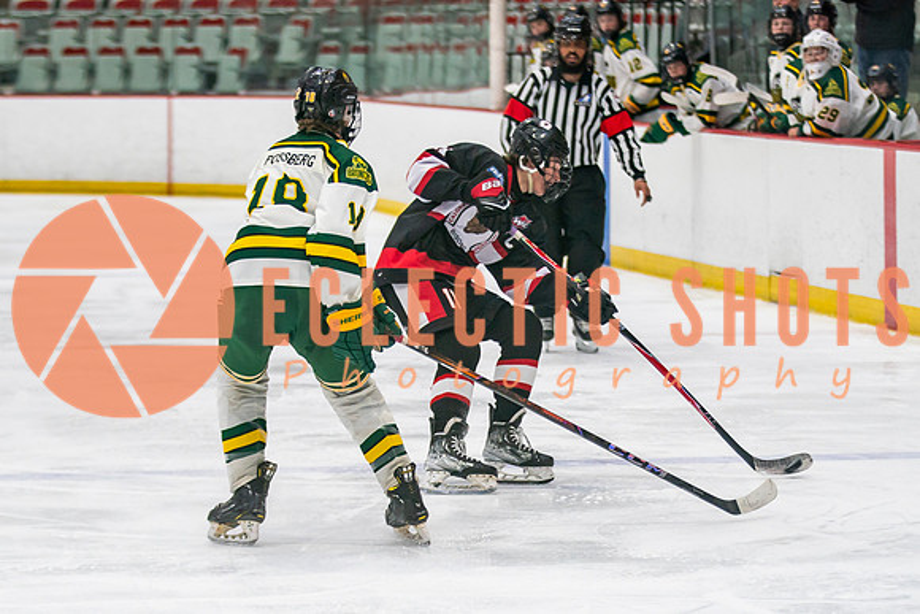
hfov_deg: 10.1
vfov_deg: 6.8
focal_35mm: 203
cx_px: 440
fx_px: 5190
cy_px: 381
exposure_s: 1/640
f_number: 2.8
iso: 800
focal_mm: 105
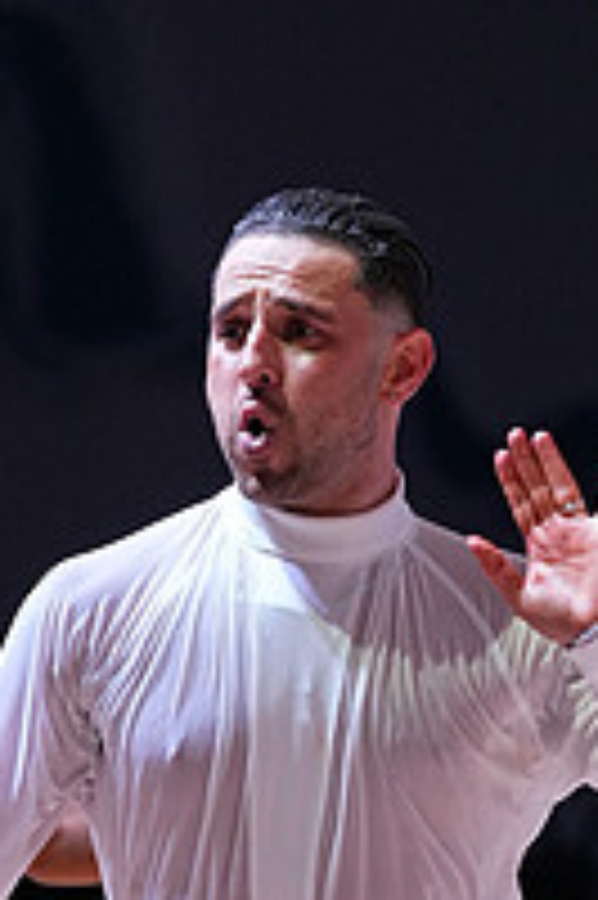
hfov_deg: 2.8
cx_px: -83
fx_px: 12030
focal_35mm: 482
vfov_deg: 4.3
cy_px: 1143
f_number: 4
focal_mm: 166
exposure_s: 1/500
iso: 2000
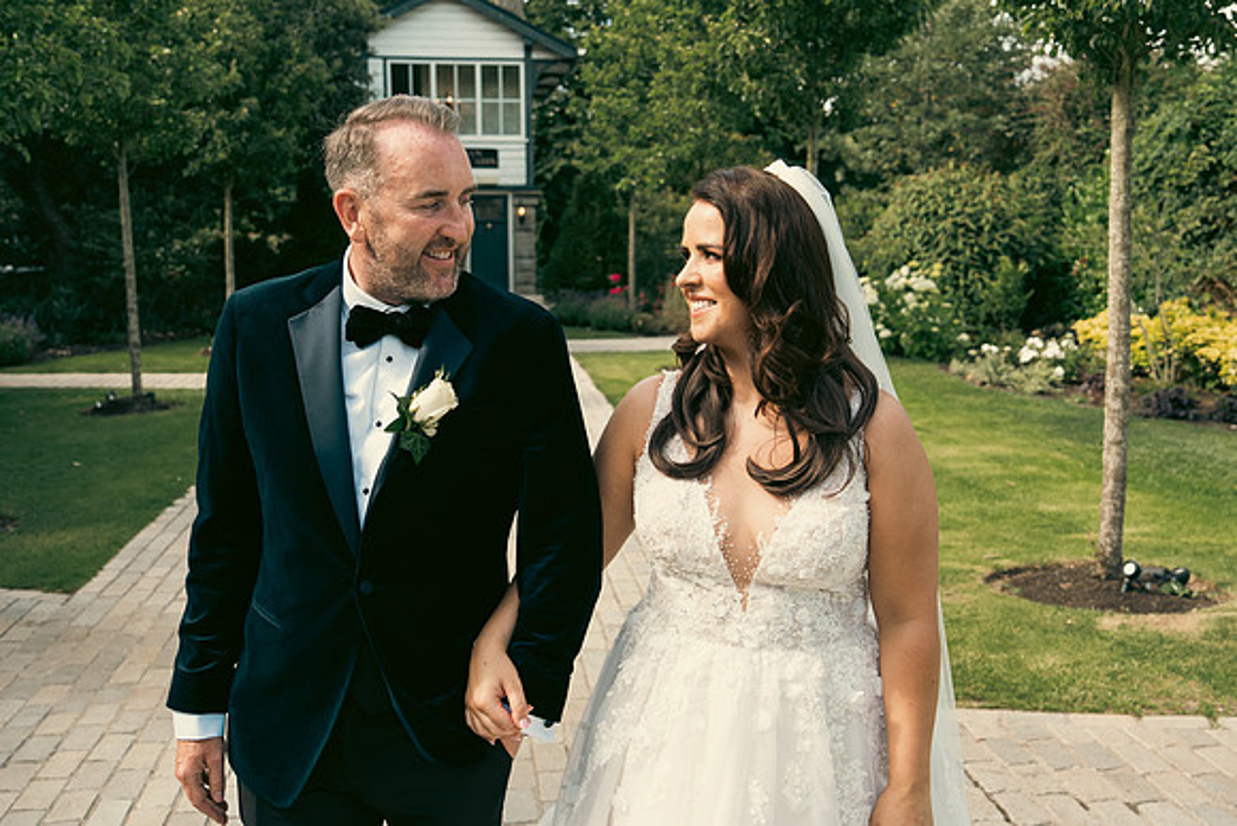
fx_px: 1272
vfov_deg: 36.0
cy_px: 413
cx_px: 618
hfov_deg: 51.9
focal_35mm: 37
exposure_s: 1/500
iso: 160
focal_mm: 25
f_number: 3.5
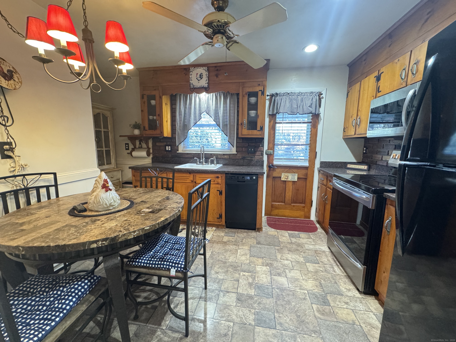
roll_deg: -0.1
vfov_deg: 85.7
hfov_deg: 102.1
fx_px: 184
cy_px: 171
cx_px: 228
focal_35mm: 14
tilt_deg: -8.9
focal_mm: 2.22
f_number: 2.2
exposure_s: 1/60
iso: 640
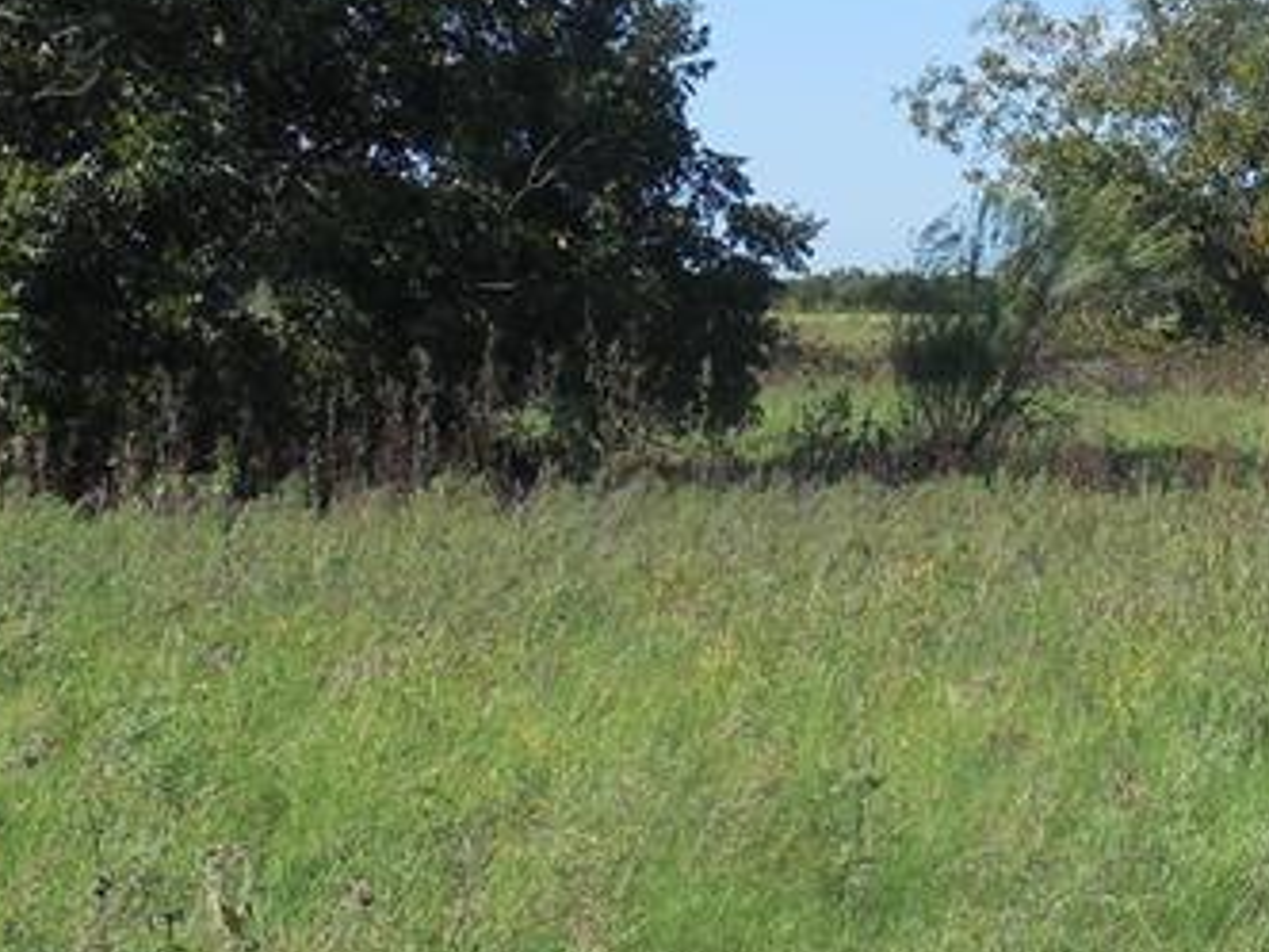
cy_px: 432
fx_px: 2823
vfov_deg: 19.1
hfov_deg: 24.1
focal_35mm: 77
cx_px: 1288
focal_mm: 4.5
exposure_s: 1/1250
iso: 125
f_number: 3.1
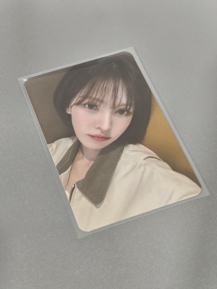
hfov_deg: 20.7
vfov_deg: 27.4
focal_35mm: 71
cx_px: 108
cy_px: 144
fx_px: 593
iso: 1250
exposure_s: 1/60
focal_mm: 13.3
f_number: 2.5
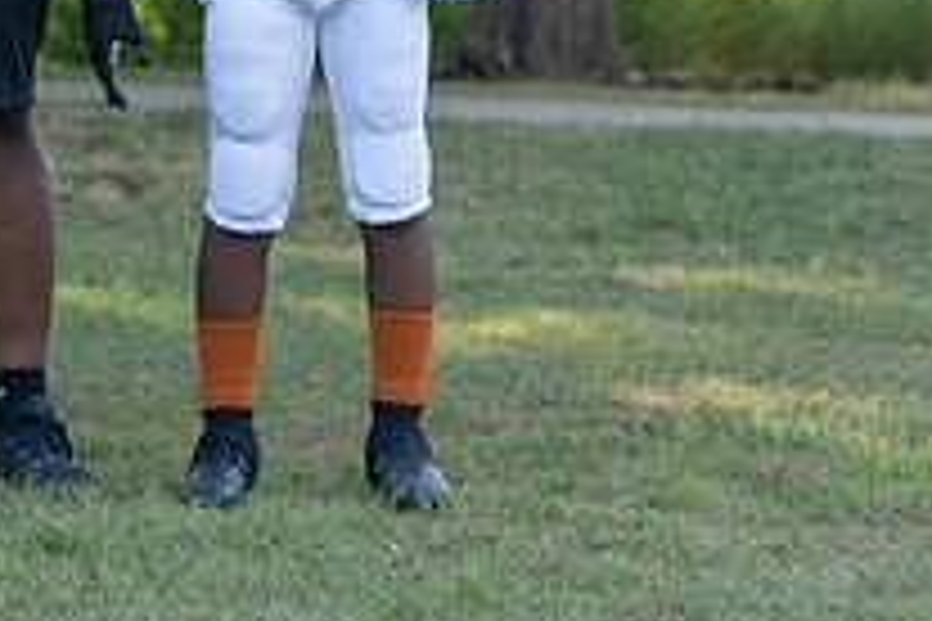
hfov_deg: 10.4
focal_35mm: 196
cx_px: 117
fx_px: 5074
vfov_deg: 6.9
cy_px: -205
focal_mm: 70
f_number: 2.8
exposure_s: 1/400
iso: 125
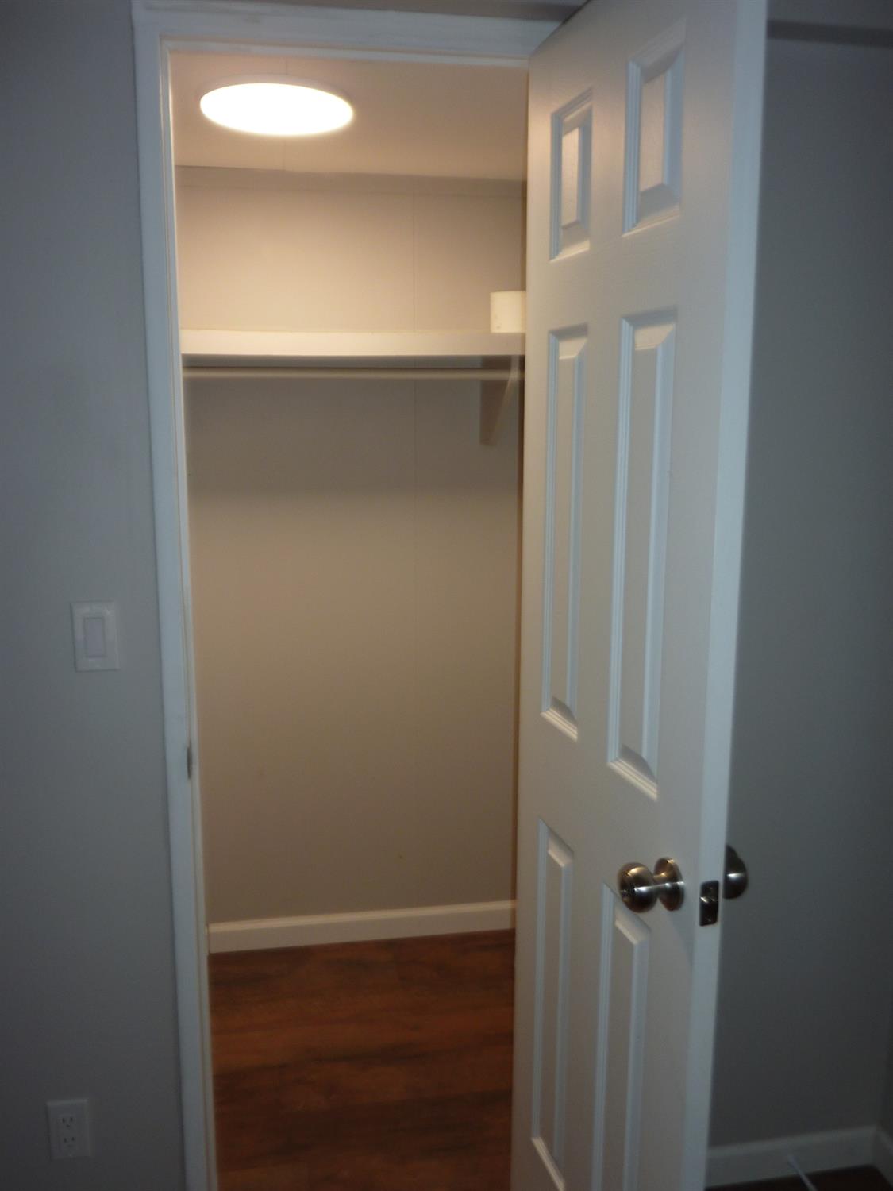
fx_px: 997
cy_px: 596
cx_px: 446
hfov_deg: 48.2
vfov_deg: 61.7
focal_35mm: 29
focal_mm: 4.7
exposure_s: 1/30
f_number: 3.4
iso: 100
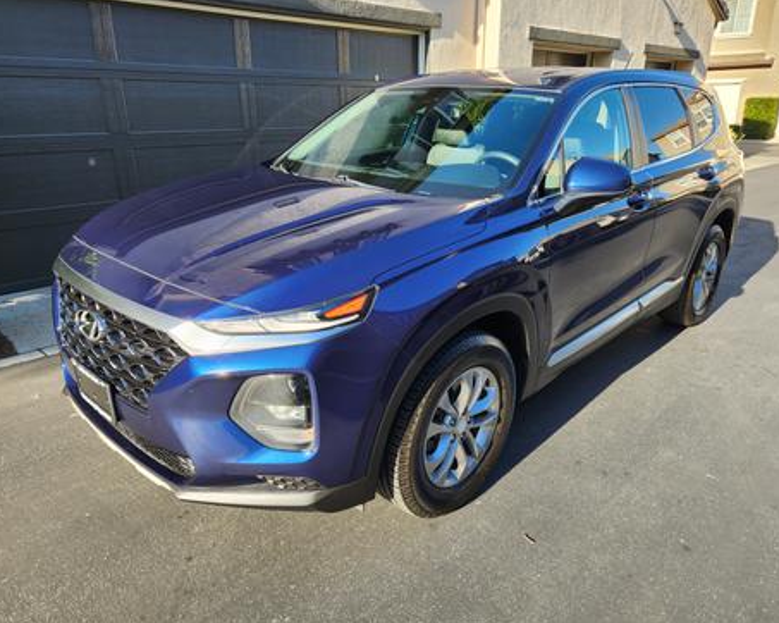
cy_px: 320
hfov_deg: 68.1
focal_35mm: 25
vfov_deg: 56.8
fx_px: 576
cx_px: 396
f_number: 1.8
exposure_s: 1/314
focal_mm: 5.4
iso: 20
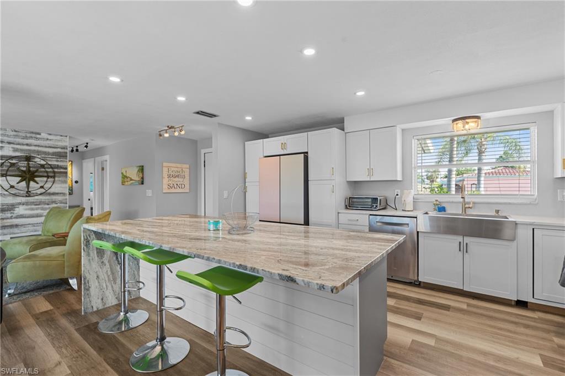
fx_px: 251
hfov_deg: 96.8
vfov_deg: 73.7
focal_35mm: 16
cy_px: 188
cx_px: 282
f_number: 9
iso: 400
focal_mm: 16
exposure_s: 1/5
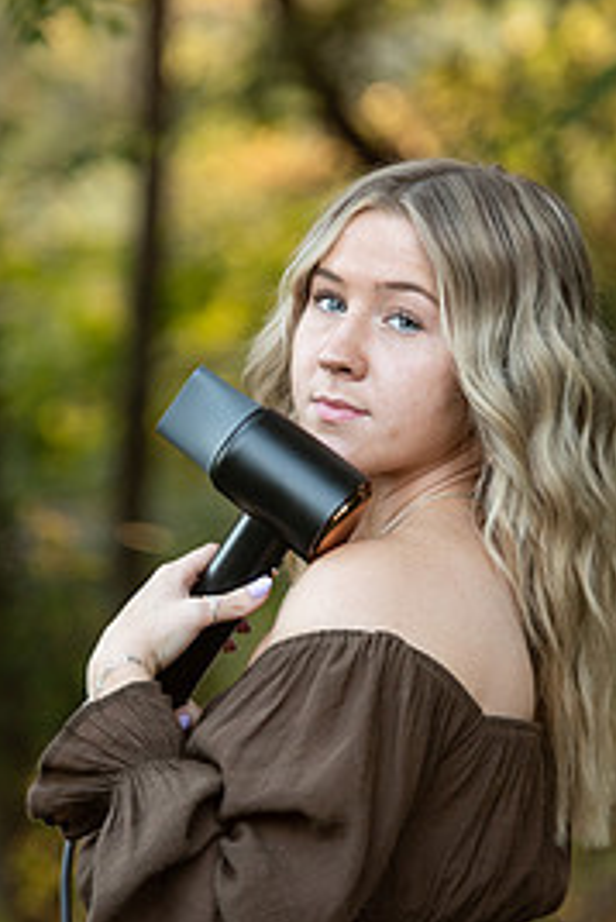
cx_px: 337
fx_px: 6459
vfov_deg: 8.2
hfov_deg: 5.5
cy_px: 547
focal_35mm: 252
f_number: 4
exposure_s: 1/250
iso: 1250
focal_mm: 150
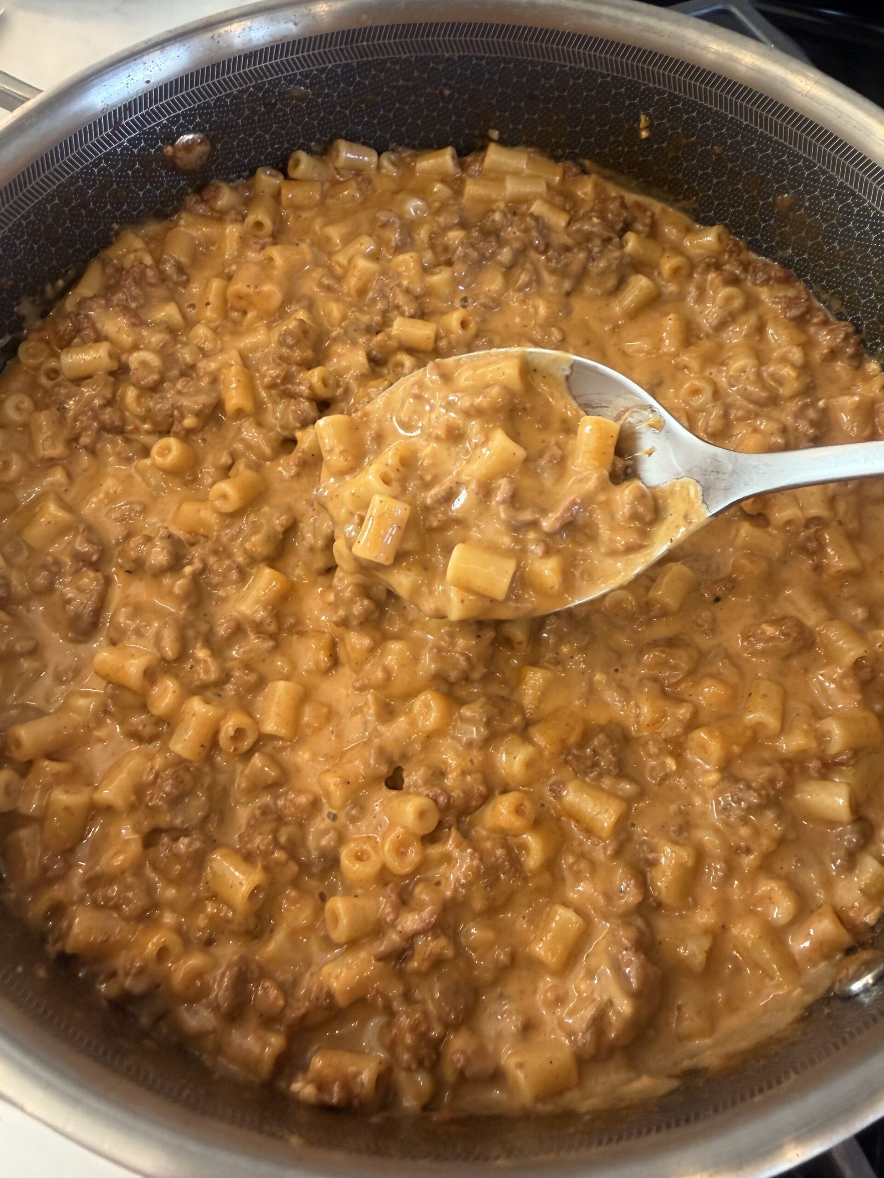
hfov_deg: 56.8
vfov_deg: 71.6
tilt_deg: -64.7
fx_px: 817
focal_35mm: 24
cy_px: 589
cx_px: 442
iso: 200
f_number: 2.2
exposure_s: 1/60
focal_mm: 2.22
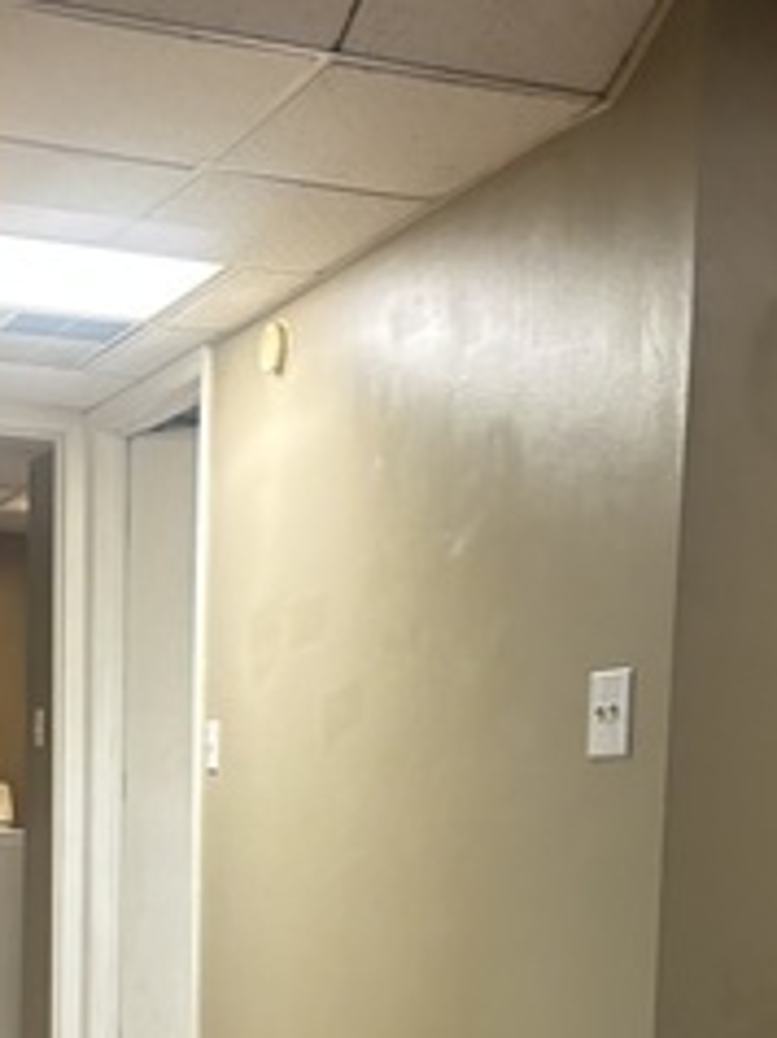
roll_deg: -1.6
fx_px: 2189
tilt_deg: -6.2
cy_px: 1132
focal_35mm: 73
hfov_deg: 20.1
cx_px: 419
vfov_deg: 24.9
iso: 320
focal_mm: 5.96
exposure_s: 1/60
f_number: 1.6
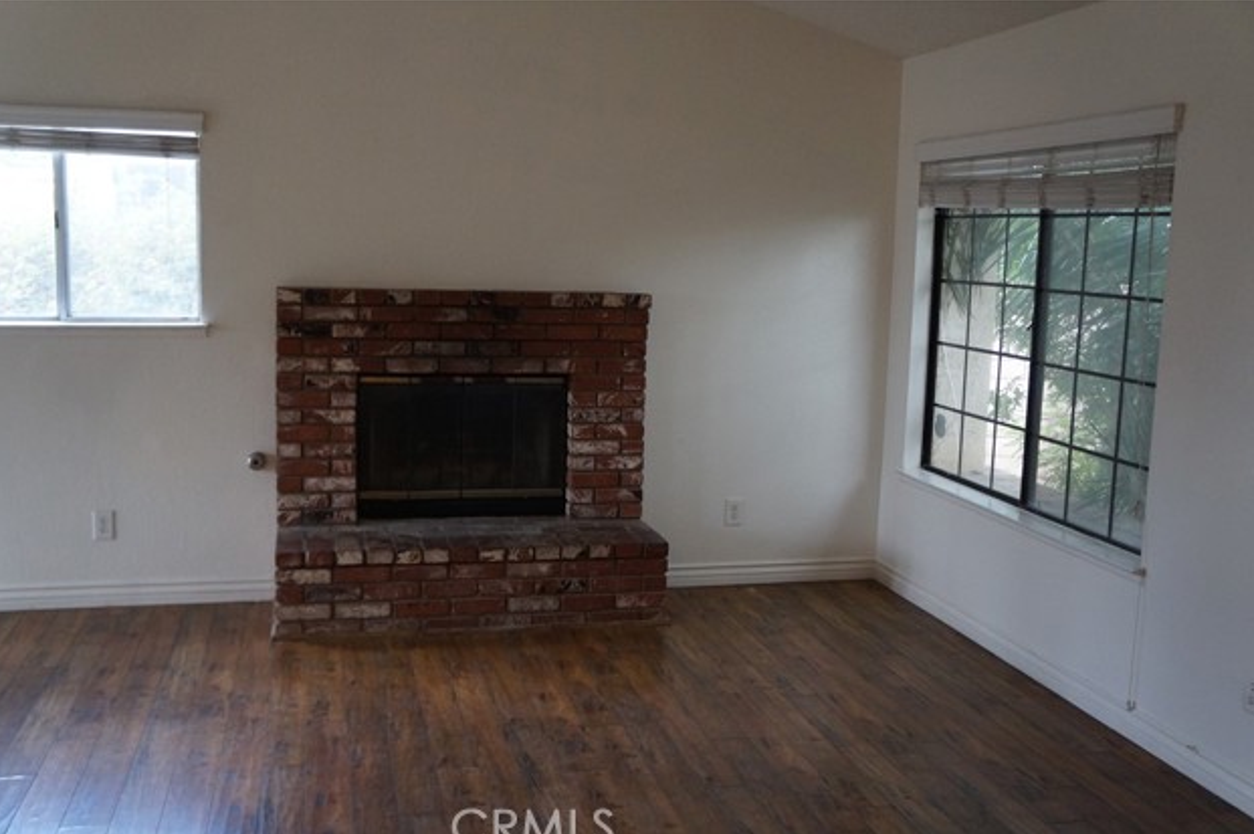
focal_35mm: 34
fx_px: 1183
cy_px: 427
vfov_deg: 38.8
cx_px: 624
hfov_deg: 55.8
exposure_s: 1/160
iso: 1250
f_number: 4
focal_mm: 22
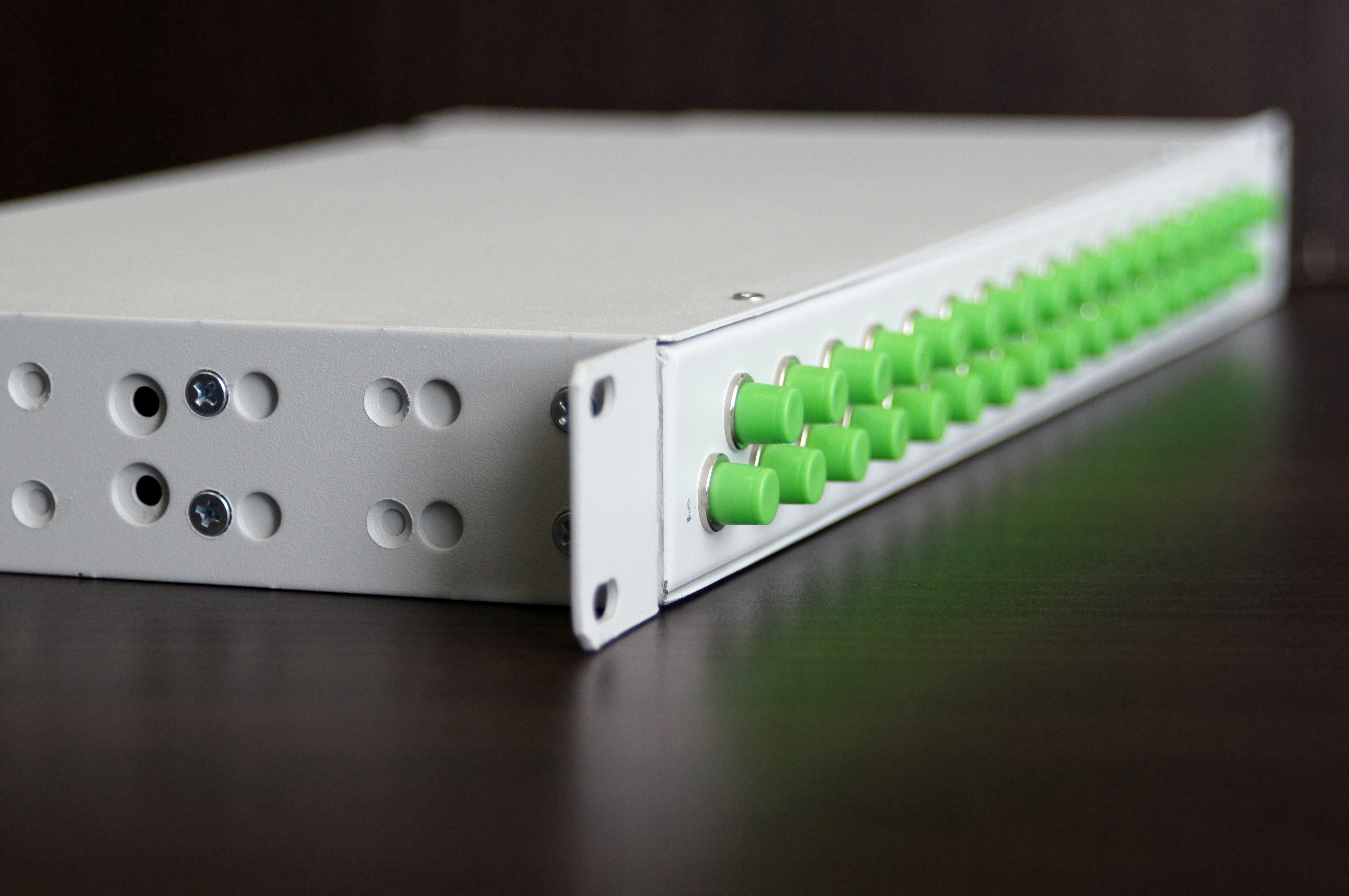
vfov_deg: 10.7
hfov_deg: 16.1
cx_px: 674
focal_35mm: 128
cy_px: 448
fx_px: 4773
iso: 800
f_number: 4.5
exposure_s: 1/160
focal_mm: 85
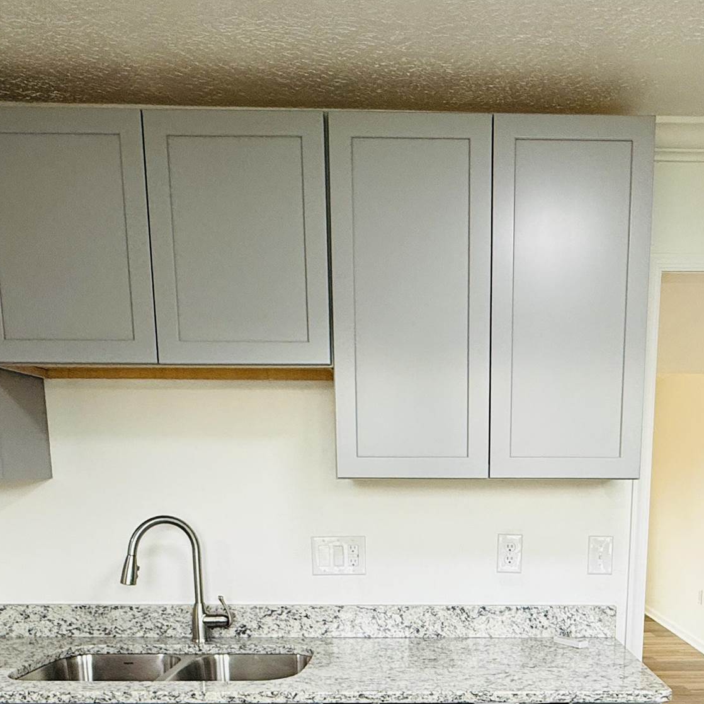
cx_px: 459
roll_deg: +0.1
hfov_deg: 47.8
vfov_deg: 44.8
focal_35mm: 34
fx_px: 782
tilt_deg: -9.9
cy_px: 610
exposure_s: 1/120
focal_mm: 2.22
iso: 200
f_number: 2.2
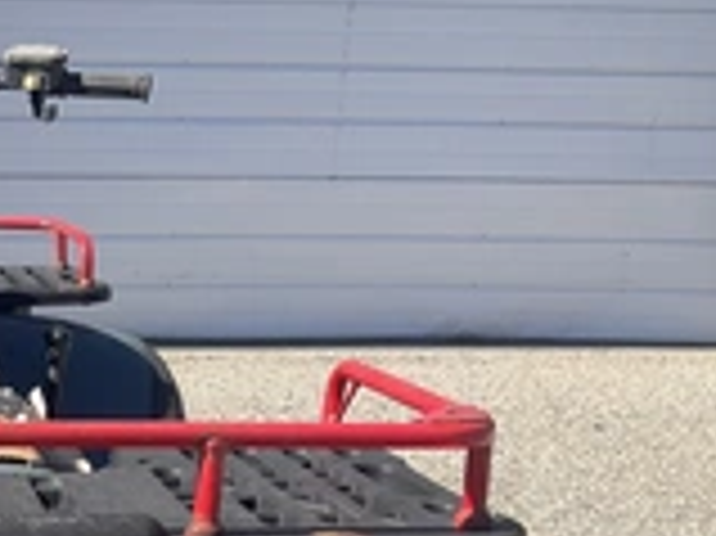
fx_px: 1509
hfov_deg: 25.0
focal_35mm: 73
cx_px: -59
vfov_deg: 18.9
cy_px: 667
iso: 25
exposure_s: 1/978
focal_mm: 3
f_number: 1.8
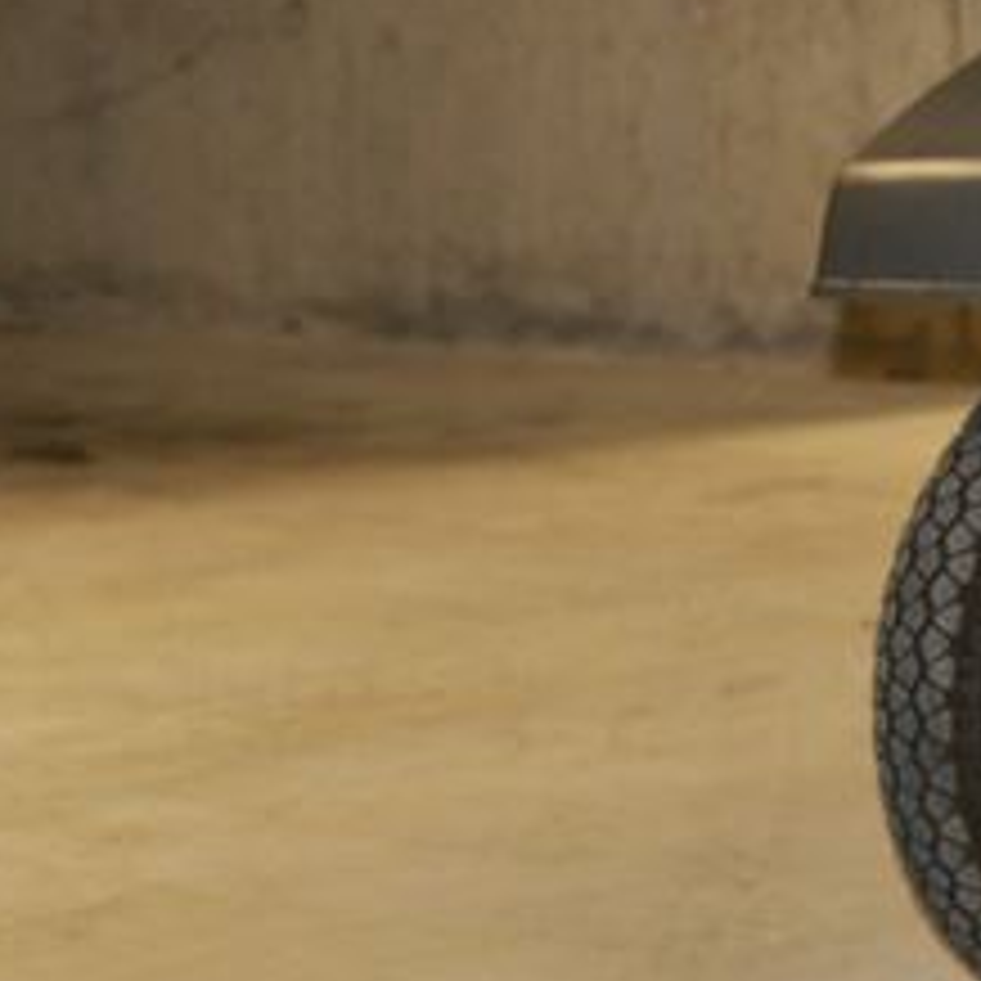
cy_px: -171
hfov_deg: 11.1
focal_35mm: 142
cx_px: 2025
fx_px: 4553
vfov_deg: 12.0
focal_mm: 38
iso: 640
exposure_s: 1/60
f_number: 4
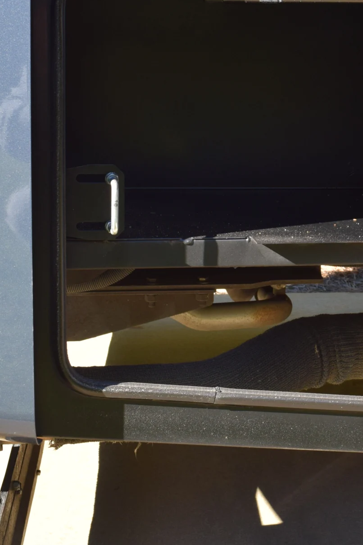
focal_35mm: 73
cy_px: 203
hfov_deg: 18.3
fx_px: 1105
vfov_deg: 27.6
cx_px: 341
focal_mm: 23
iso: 400
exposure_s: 1/250
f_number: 8
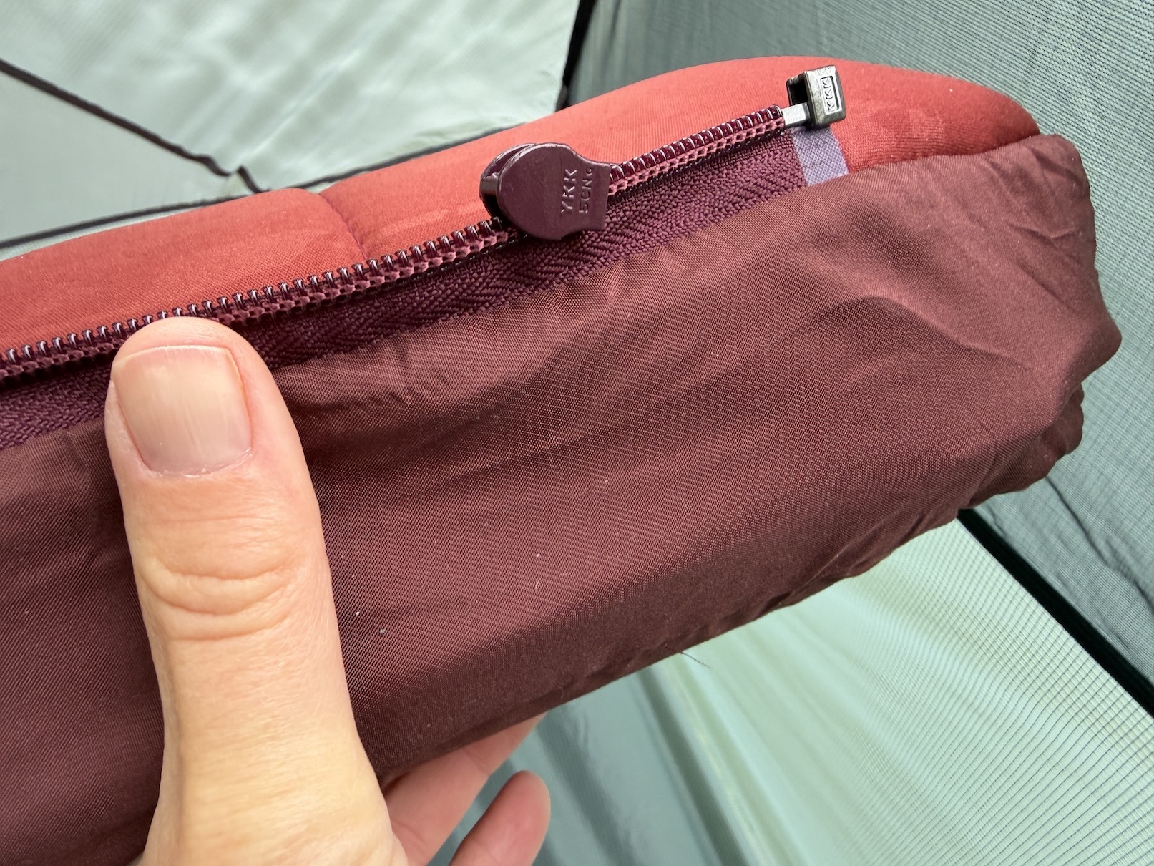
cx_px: 577
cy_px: 433
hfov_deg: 71.6
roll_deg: -4.7
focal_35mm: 24
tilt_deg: -42.3
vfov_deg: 56.8
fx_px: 800
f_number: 2.2
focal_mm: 2.22
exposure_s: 1/121
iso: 100
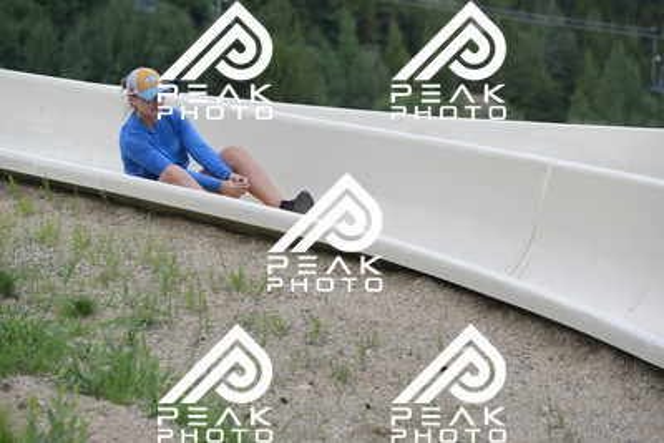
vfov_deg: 7.0
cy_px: 222
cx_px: 332
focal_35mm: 195
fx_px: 3598
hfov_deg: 10.5
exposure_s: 1/1250
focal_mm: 195
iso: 1100
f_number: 6.3
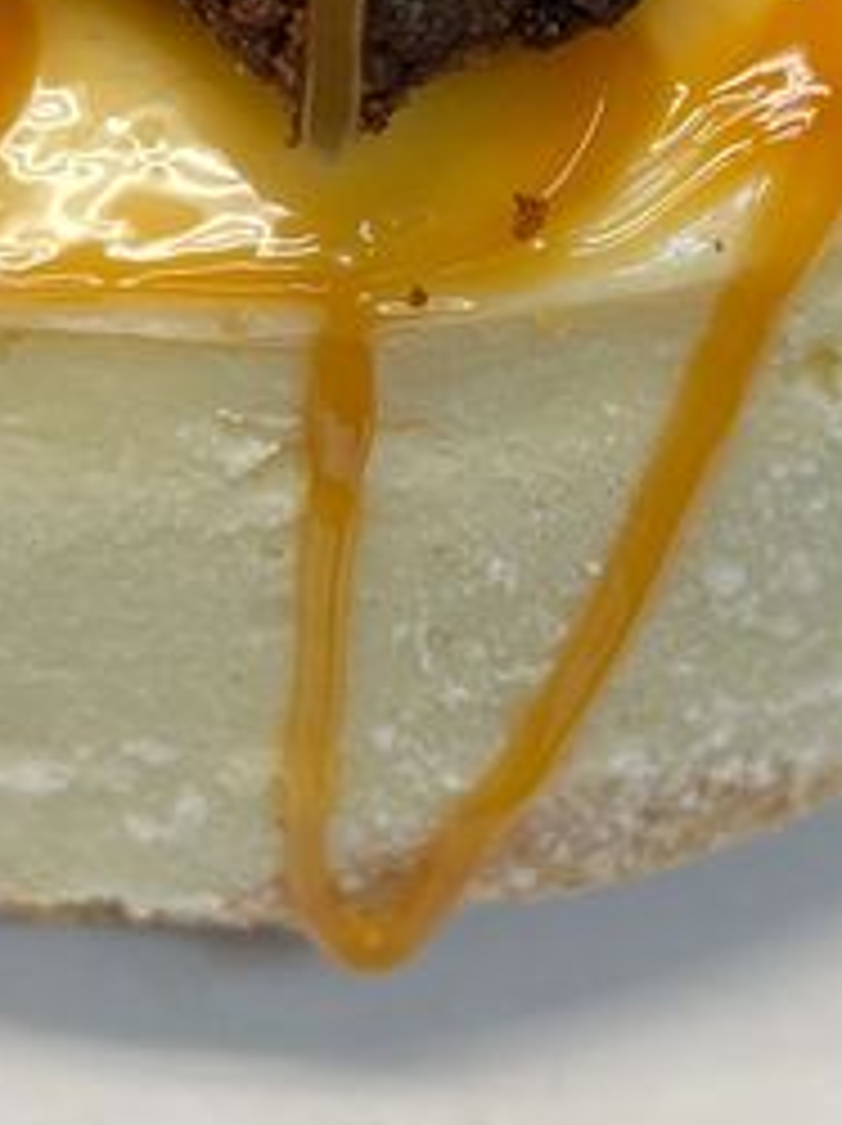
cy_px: 256
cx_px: 257
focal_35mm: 125
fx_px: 4061
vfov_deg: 15.7
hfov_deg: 11.8
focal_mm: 5.7
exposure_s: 1/120
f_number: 1.5
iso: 100
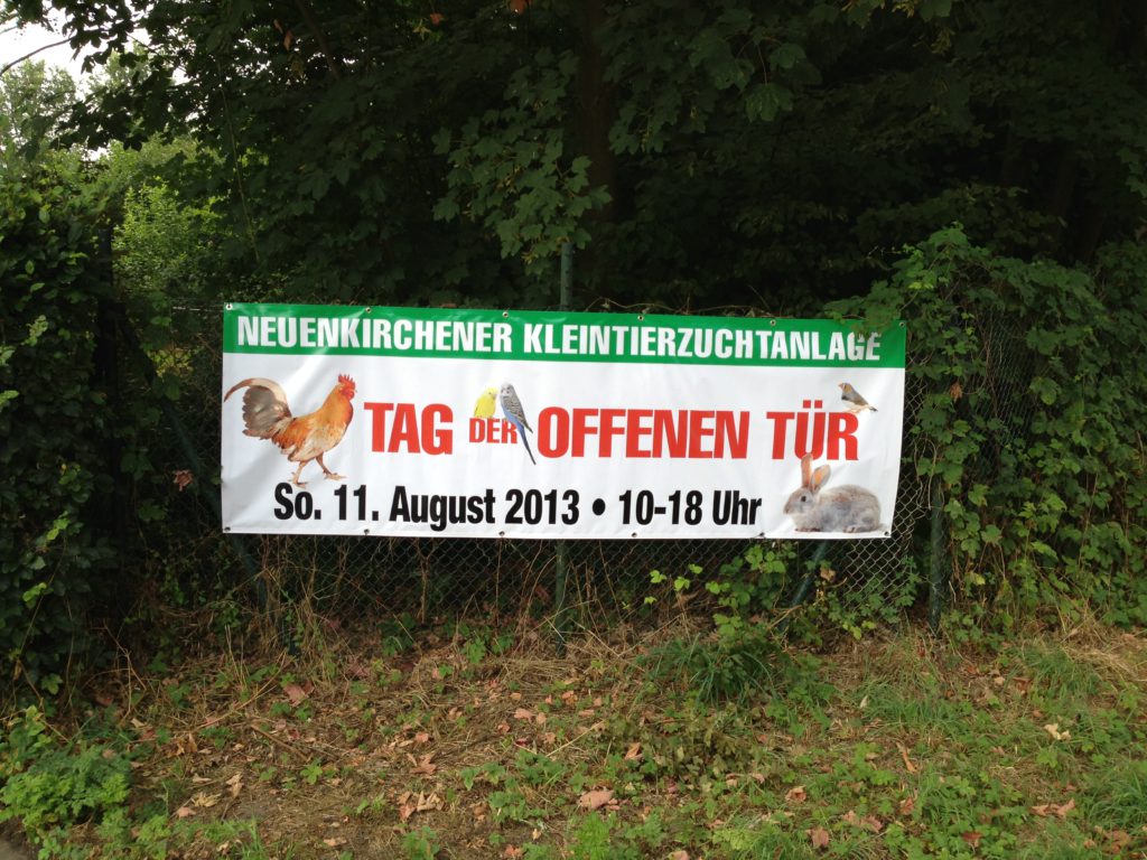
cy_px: 430
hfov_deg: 55.4
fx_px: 1093
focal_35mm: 33
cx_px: 574
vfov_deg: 42.9
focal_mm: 4.13
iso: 50
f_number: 2.4
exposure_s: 1/121
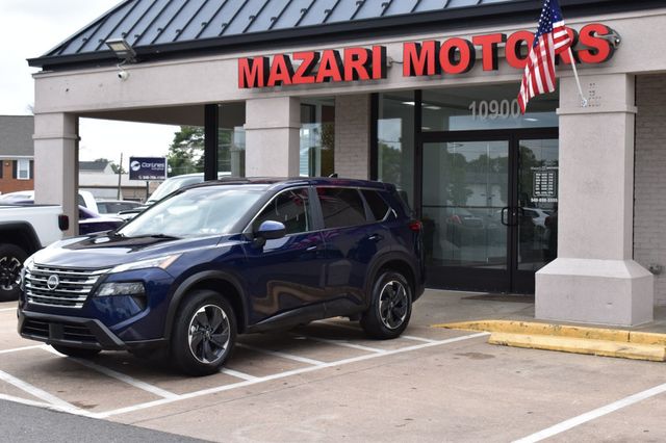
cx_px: 333
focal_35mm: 57
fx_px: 1054
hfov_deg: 35.1
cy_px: 222
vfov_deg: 23.8
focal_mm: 38
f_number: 10
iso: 400
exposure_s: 1/250
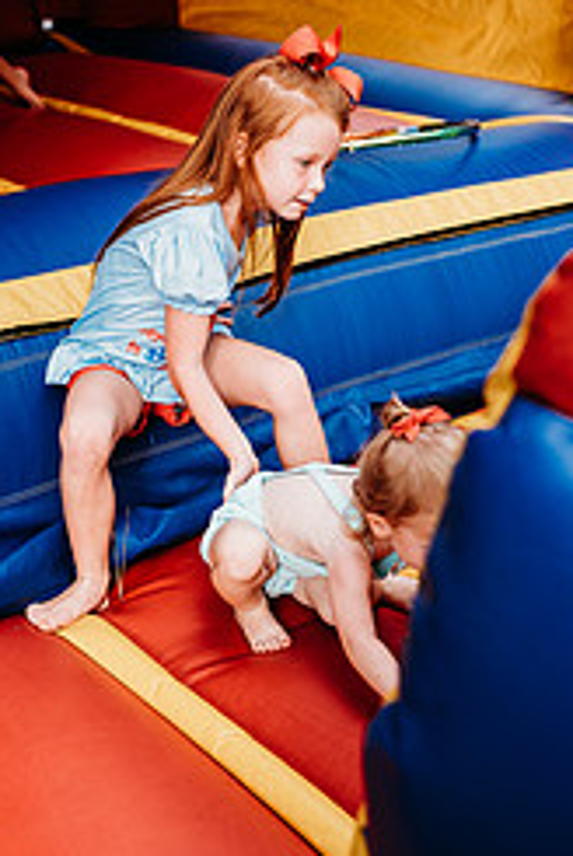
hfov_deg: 30.6
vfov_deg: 44.1
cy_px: 531
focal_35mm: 44
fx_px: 1047
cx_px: 325
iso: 200
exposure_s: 1/250
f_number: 2.5
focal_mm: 24
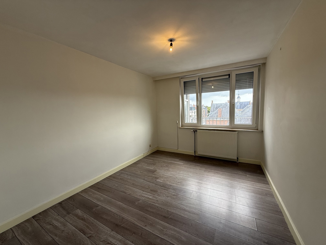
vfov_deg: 85.7
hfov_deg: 102.1
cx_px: 163
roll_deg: +1.4
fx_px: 132
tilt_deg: -5.0
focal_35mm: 14
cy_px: 122
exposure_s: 1/99
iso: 80
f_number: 2.2
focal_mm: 2.22
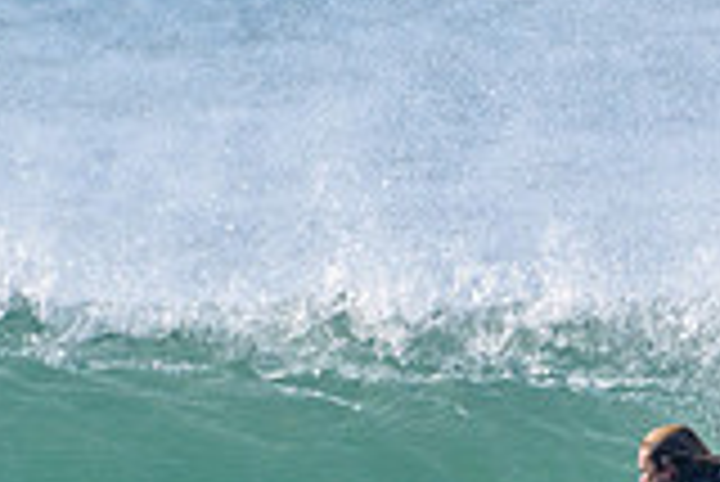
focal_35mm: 2717
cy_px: 737
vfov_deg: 0.5
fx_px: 54388
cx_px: 198
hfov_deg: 0.8
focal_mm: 500
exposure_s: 1/2000
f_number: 5.6
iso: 360
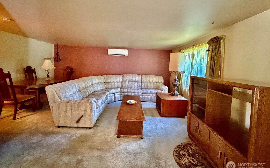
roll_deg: -3.3
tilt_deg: -3.5
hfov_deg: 101.5
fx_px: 110
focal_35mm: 15
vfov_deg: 74.3
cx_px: 134
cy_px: 71
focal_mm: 2.22
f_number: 2.2
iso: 1250
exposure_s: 1/40
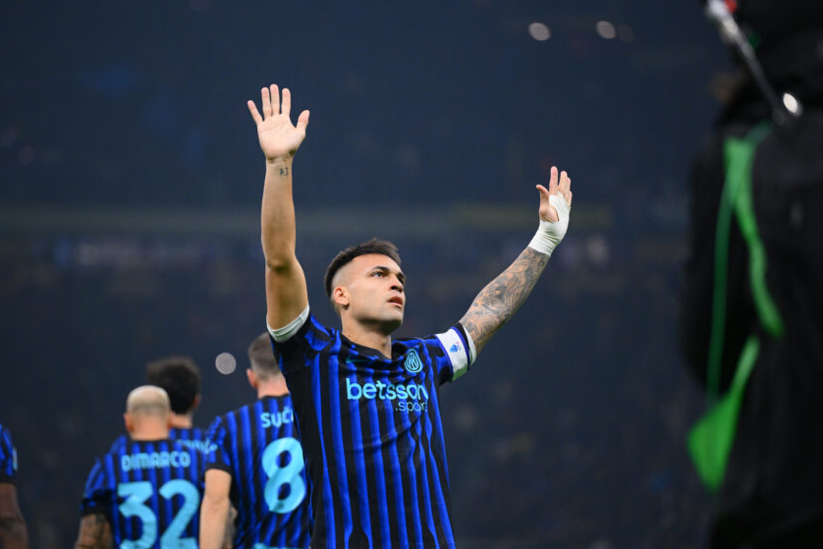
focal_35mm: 226
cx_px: 357
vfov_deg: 6.1
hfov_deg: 9.1
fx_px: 5167
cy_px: 316
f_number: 2.8
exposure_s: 1/1600
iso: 2000
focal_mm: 185
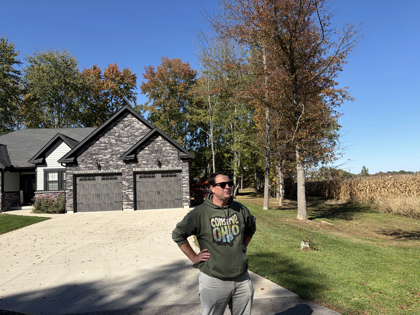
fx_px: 315
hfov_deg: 67.3
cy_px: 158
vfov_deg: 53.1
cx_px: 210
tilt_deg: +4.5
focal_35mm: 26
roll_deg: +2.6
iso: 50
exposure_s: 1/2538
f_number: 1.6
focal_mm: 5.96
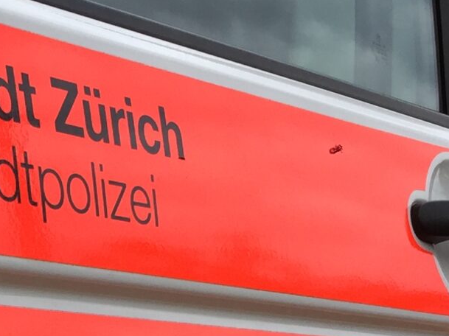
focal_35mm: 122
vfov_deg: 11.2
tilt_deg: +1.6
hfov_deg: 15.8
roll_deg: +0.2
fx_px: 1582
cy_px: 634
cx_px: -32
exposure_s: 1/898
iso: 32
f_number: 2.2
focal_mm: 4.15
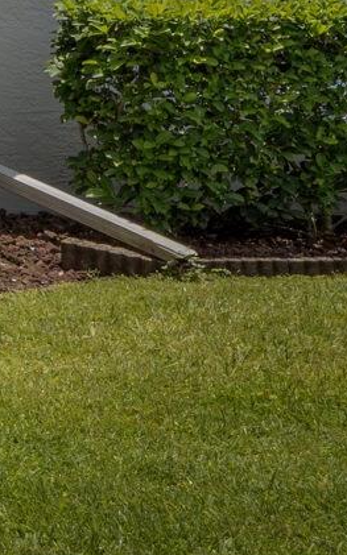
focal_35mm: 138
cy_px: -169
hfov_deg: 6.4
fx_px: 2086
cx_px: -1289
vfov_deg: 14.5
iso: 250
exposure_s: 1/160
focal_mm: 22.8
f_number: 10
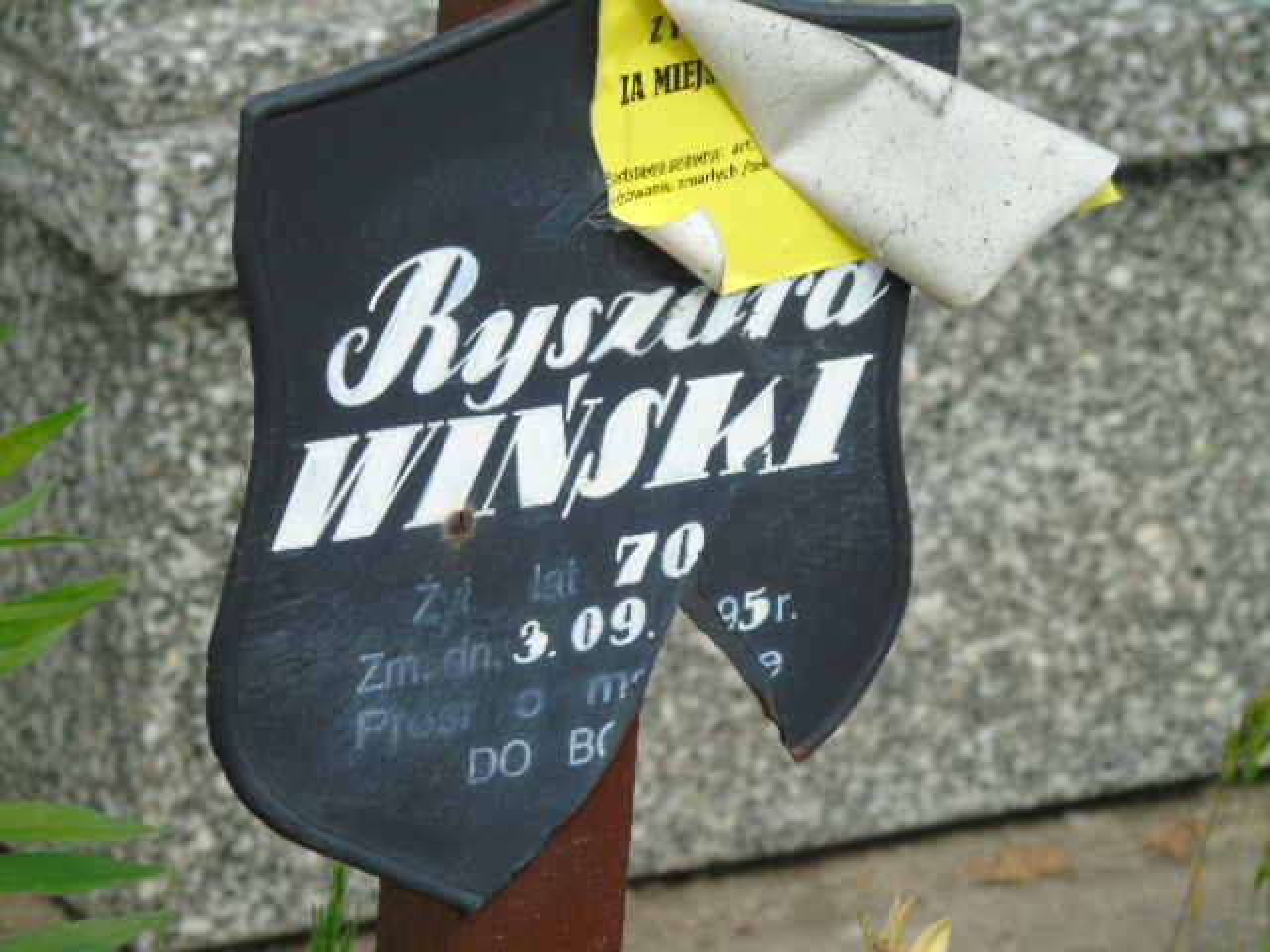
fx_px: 11630
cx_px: 635
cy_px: 476
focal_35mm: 317
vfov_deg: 4.7
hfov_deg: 6.3
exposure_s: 1/200
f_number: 5.1
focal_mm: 57
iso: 80
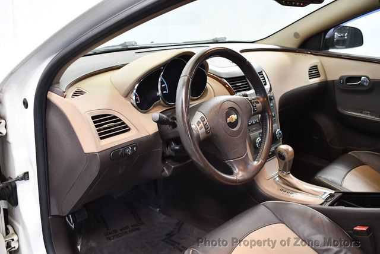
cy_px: 127
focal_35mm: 36
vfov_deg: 36.9
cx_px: 190
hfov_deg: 53.1
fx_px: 380
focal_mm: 18
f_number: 3.5
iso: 3200
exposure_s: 1/80
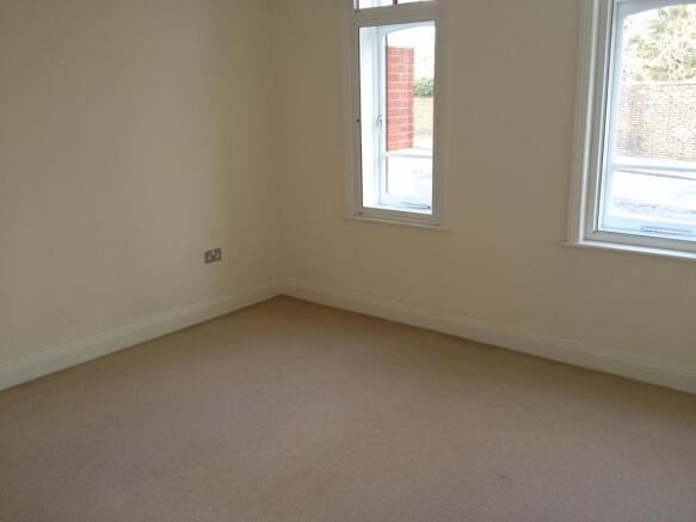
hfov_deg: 52.6
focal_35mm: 35
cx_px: 348
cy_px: 261
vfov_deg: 40.7
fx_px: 704
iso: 100
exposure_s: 1/40
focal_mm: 4.28
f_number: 2.4
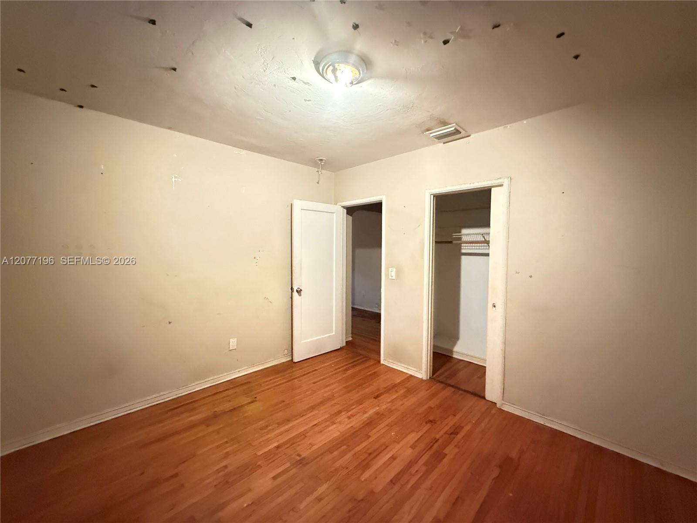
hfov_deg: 102.1
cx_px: 348
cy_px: 262
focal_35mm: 14
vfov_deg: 85.7
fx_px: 282
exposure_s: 1/30
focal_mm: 2.22
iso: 1600
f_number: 2.2
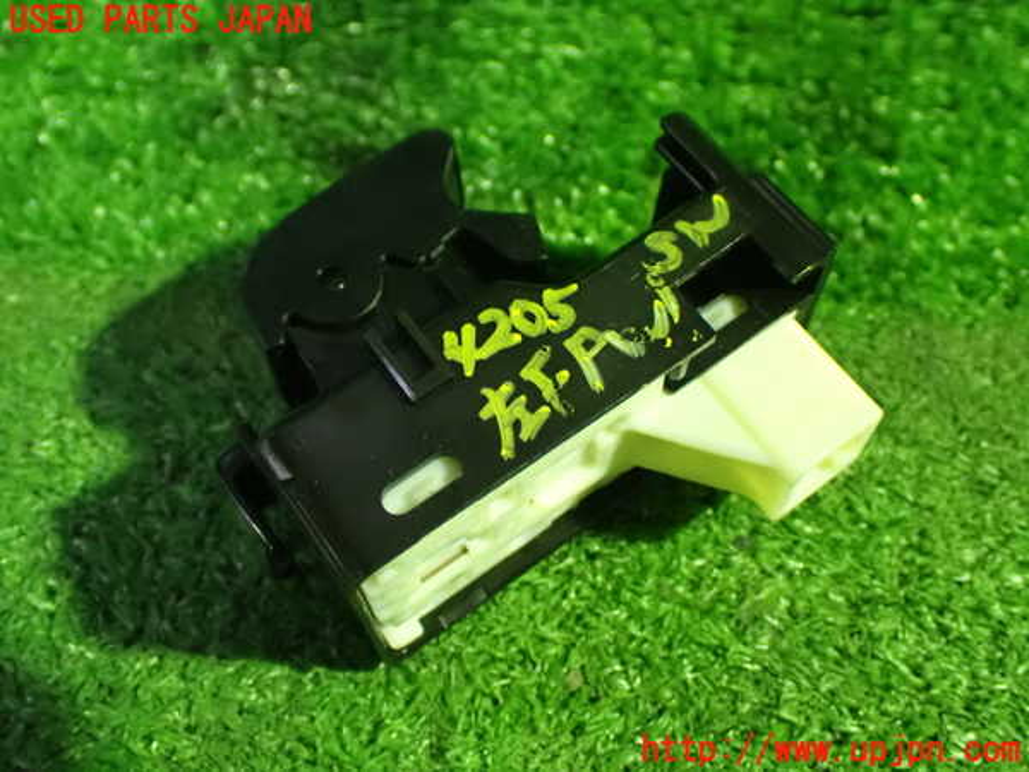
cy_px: 386
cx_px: 514
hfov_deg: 45.8
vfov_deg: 35.1
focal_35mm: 41
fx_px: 1219
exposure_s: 1/30
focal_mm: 7.31
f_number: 2.8
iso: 1600
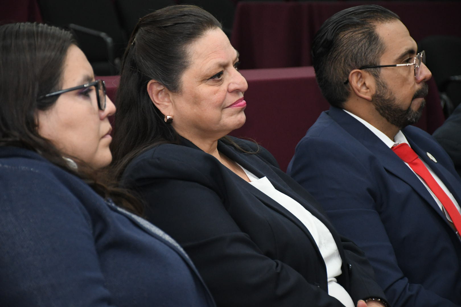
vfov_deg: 10.2
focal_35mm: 135
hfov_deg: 15.2
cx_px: 230
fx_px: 1729
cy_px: 154
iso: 4000
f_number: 5.6
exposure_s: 1/125
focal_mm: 90
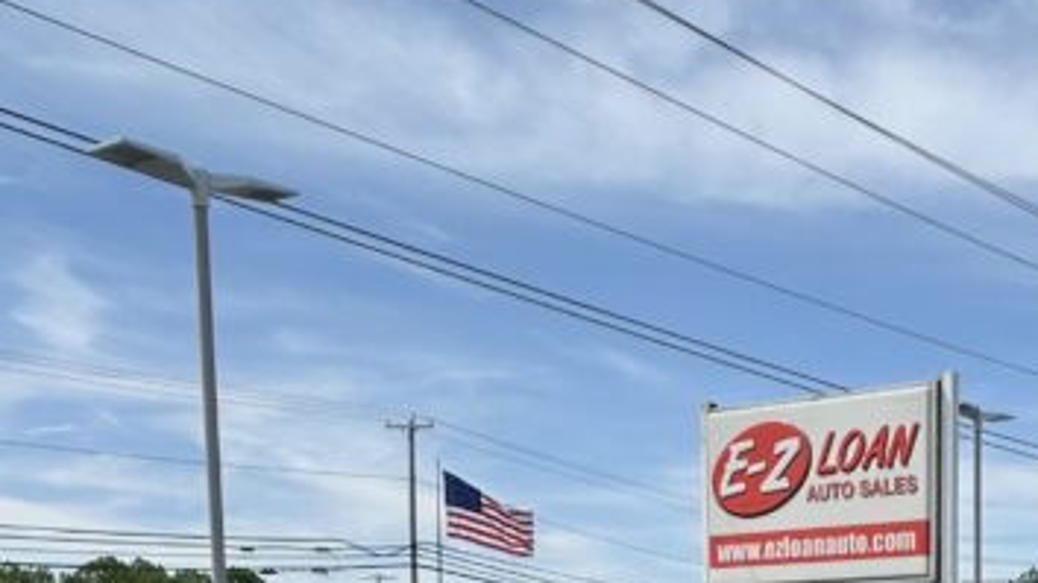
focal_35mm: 82
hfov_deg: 25.1
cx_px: 938
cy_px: 850
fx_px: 2257
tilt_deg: -1.9
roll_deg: +0.9
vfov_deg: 13.9
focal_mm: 5.7
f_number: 1.5
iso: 50
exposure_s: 1/5587
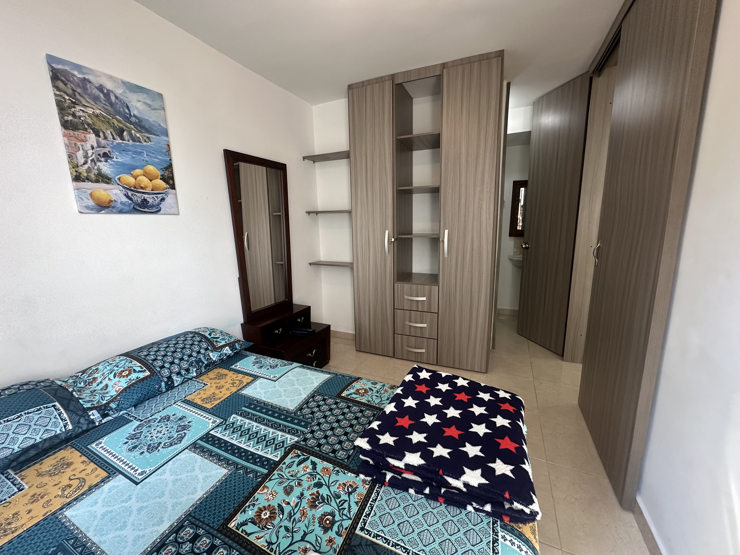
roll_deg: +0.9
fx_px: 299
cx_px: 370
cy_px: 278
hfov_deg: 102.1
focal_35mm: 14
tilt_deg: -8.0
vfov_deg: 85.7
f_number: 2.2
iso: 200
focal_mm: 2.22
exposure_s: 1/99
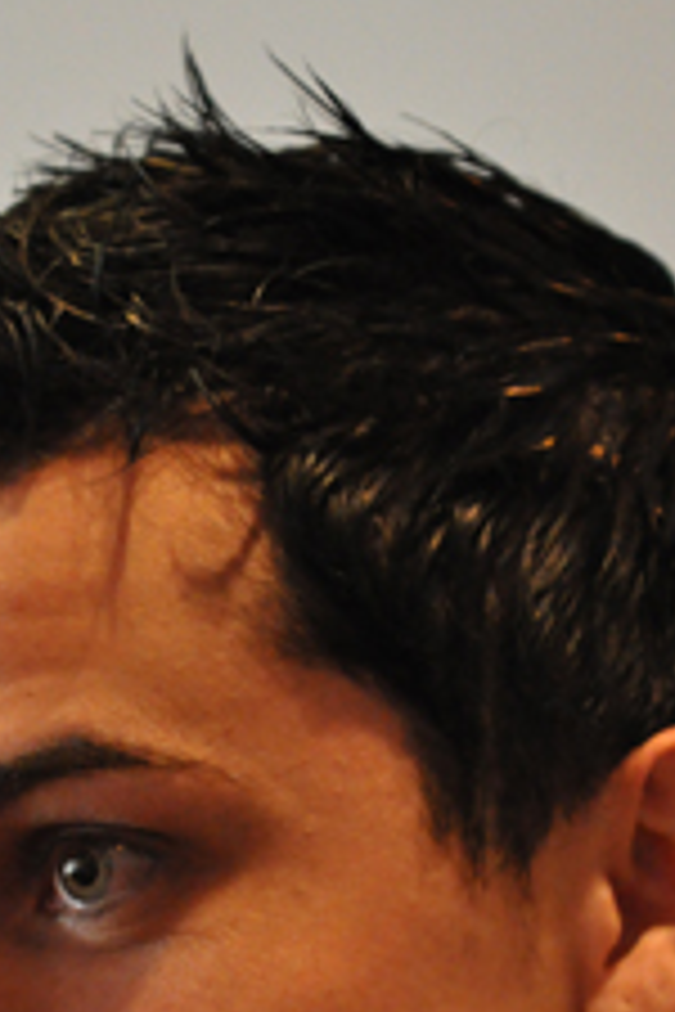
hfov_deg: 2.2
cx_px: 295
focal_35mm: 612
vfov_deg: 3.4
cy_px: 769
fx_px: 17211
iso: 3200
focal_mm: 180
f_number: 2.8
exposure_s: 1/100
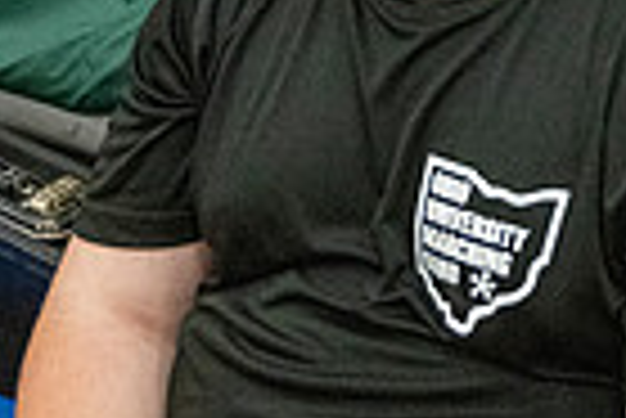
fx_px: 1741
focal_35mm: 100
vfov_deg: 12.6
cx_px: 689
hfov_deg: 19.5
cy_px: -303
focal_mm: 24
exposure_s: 1/800
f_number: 4
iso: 8000
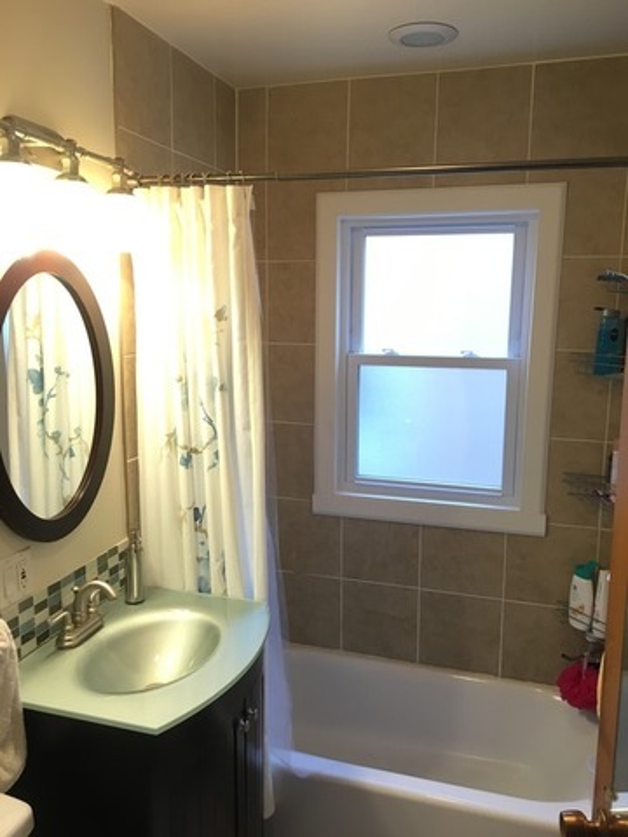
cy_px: 418
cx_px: 314
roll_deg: -0.4
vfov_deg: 61.7
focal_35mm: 29
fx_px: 701
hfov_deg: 48.2
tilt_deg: -8.8
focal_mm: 4.15
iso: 64
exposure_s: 1/30
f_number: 2.2
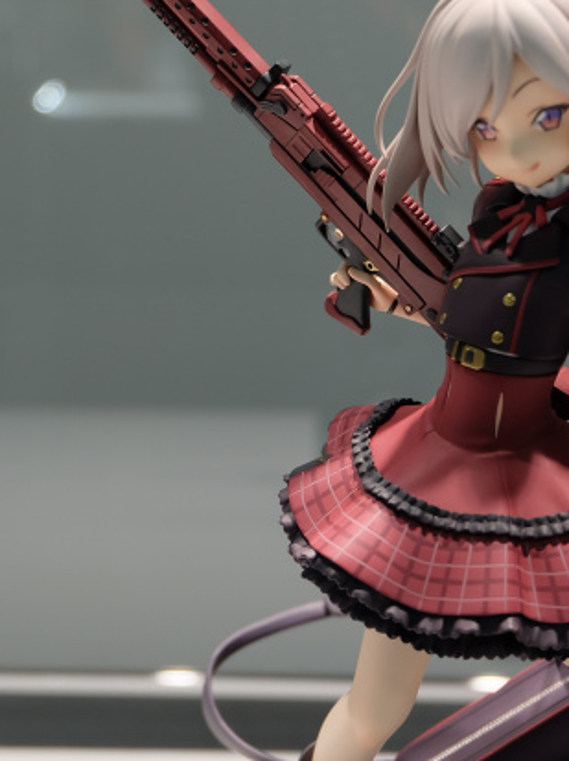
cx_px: 417
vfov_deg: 23.8
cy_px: 483
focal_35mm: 82
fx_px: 1800
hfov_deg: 17.9
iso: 500
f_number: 4.7
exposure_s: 1/125
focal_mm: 29.5
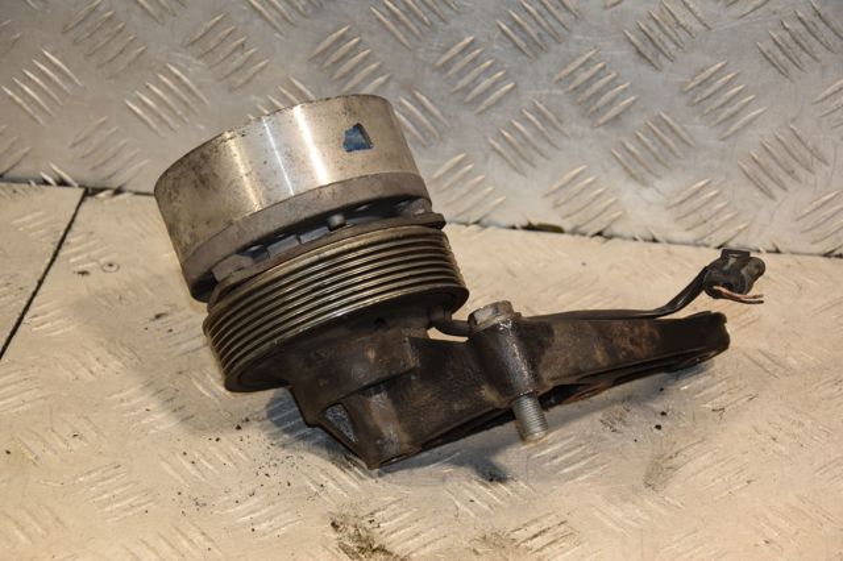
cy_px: 280
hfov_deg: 20.6
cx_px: 422
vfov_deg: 13.8
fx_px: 2317
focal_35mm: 99
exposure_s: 1/200
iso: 800
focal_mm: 66
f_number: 5.6
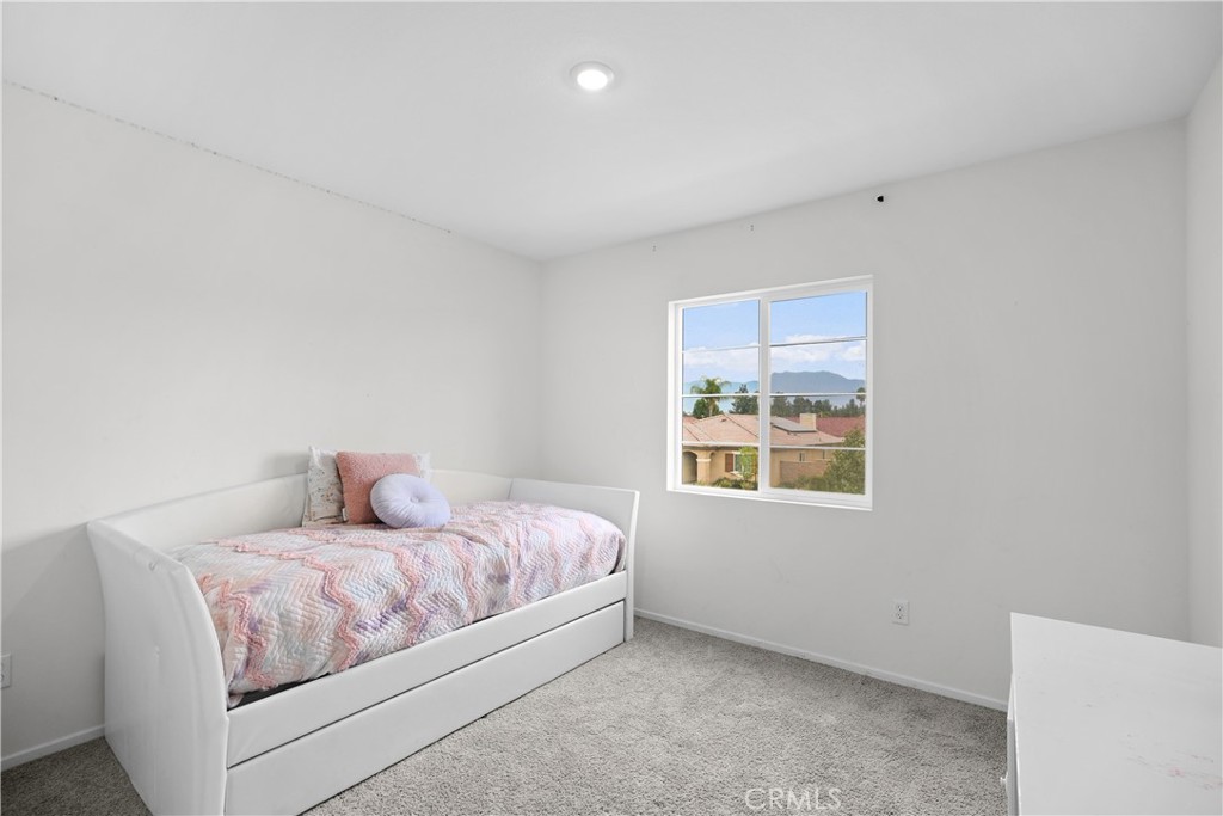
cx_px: 612
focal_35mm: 16
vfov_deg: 72.1
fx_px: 561
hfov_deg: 95.0
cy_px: 408
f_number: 4
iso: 250
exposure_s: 1/15
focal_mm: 16.5
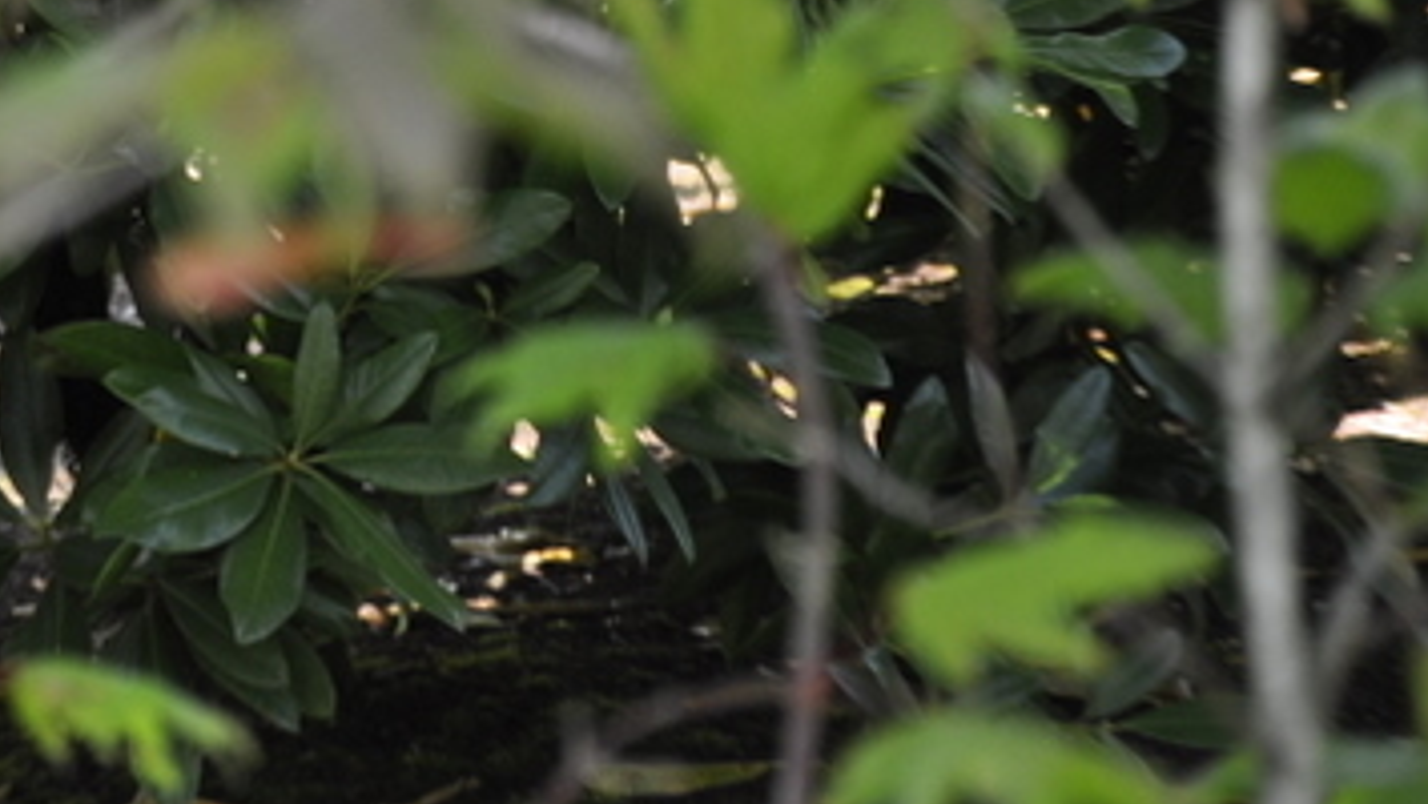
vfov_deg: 4.3
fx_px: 10720
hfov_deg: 7.6
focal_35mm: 283
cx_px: -165
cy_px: -121
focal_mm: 80
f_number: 5.3
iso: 400
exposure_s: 1/60
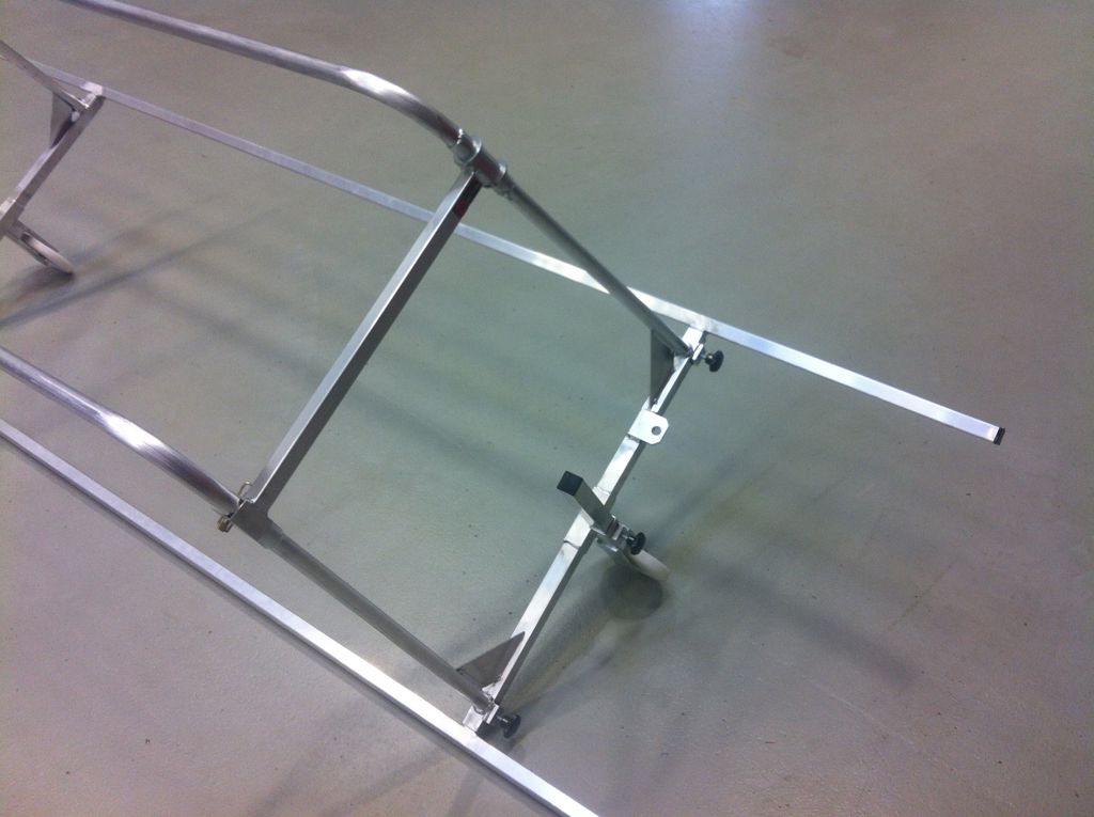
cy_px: 408
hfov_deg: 52.7
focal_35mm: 35
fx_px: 1105
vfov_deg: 40.6
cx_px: 547
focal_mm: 3.85
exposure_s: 1/17
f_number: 2.8
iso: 80
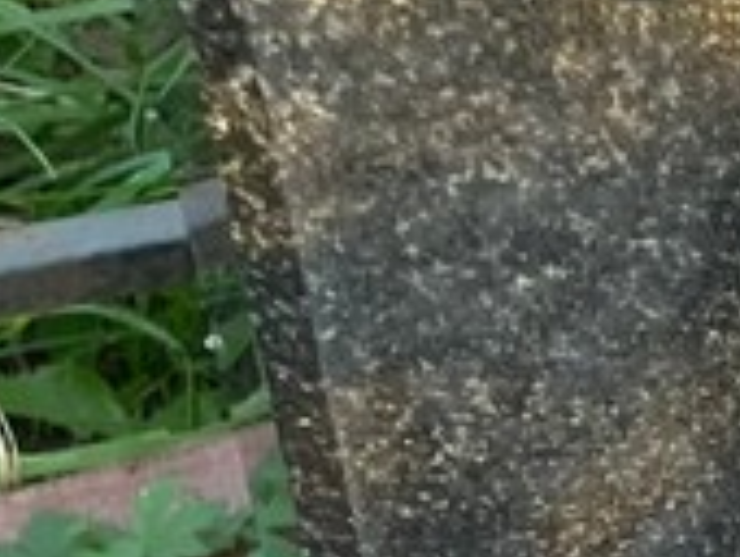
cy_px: 131
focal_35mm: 122
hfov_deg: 13.7
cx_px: 1493
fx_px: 2612
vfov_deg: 12.1
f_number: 1.6
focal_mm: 4.2
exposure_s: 1/121
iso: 50
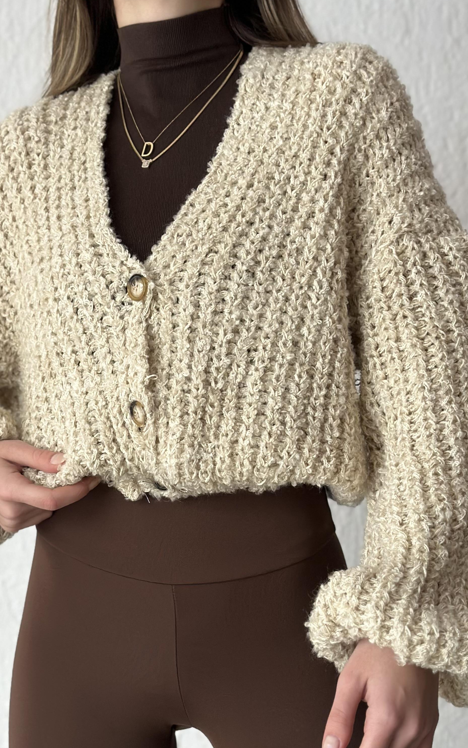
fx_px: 1408
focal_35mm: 69
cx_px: 191
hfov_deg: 18.9
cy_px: 404
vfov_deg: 29.8
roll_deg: +1.1
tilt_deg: +2.6
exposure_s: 1/60
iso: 250
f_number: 1.78
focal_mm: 6.86
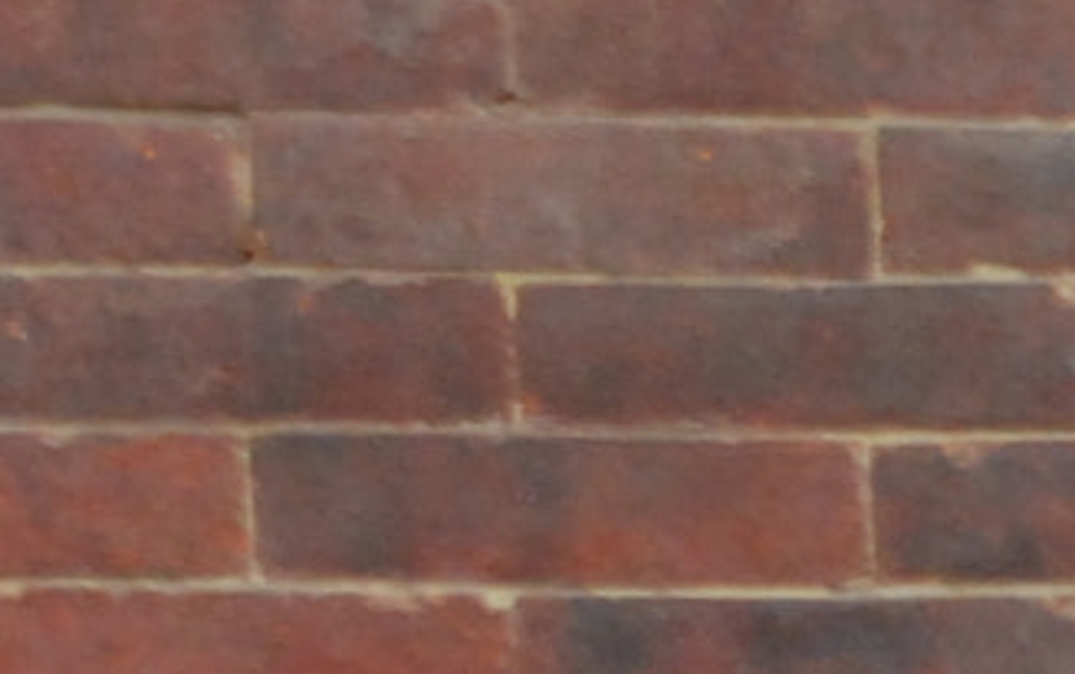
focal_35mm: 383
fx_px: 11230
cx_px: 3235
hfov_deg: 5.2
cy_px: 1343
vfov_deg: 3.4
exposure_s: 1/320
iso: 1000
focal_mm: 40
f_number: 9
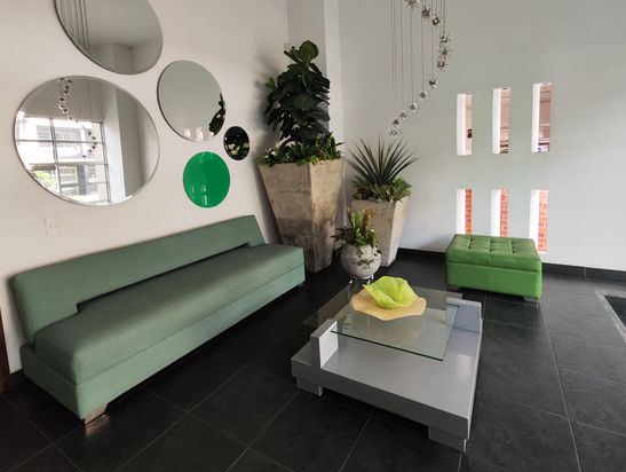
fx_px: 308
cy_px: 194
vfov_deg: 74.2
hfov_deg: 90.9
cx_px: 325
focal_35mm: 17
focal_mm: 2.16
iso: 718
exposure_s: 1/36
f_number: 2.2
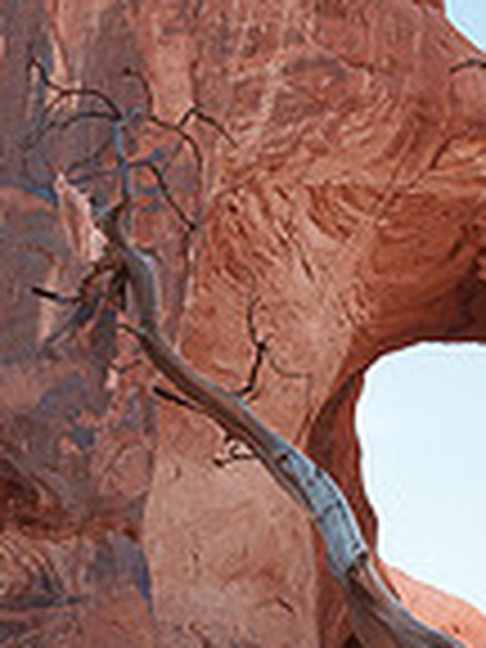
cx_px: 432
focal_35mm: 147
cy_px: 630
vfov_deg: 13.3
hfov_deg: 10.0
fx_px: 2752
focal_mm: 49
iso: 1600
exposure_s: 1/100
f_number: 14
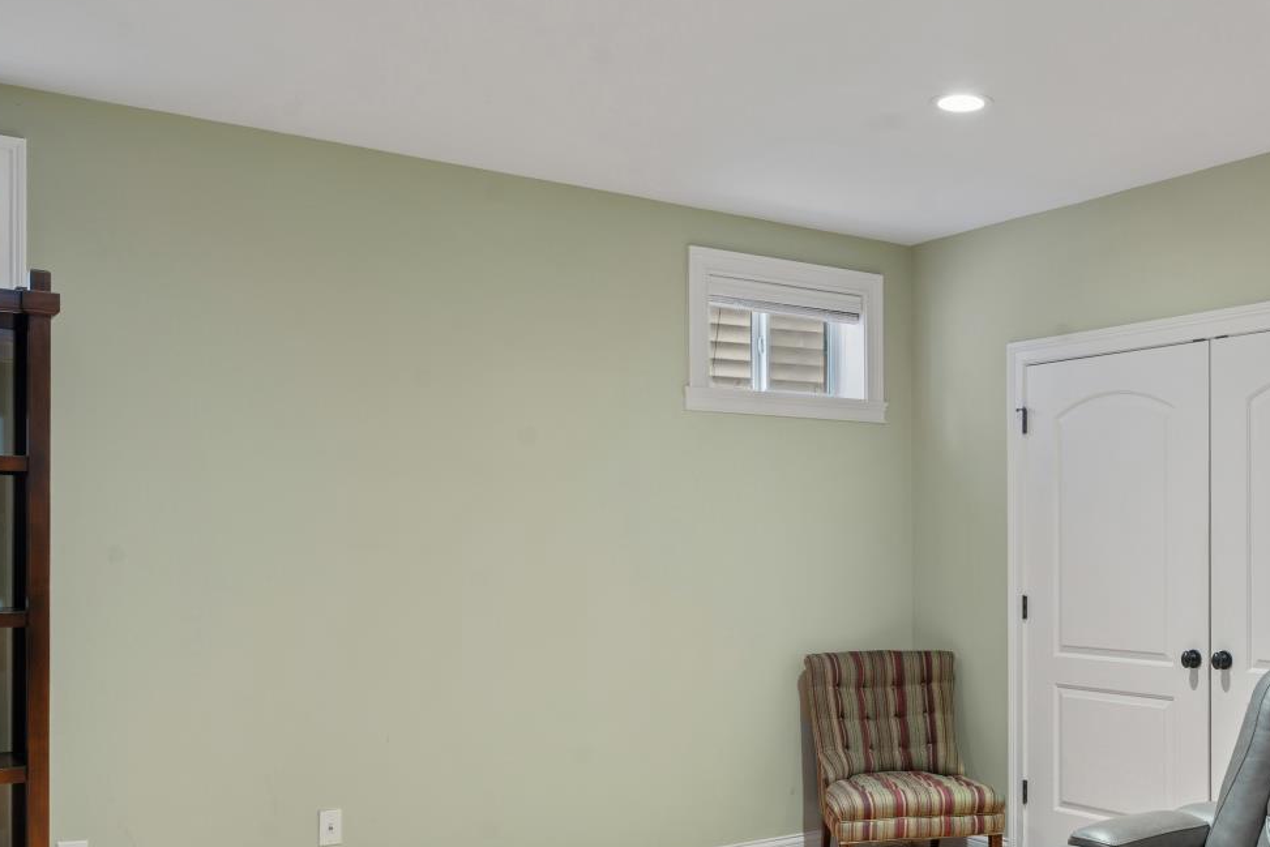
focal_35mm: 37
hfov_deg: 50.2
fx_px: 1305
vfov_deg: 35.3
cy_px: 612
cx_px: 919
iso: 100
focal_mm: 24
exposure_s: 1.6
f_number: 9
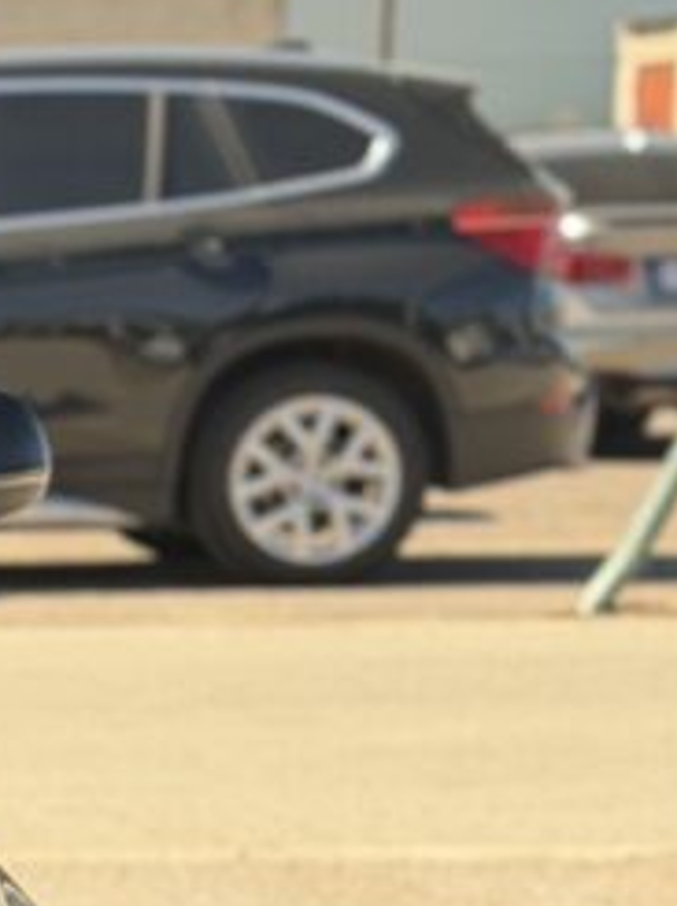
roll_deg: +1.1
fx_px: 5255
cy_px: 1006
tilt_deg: -8.8
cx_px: -1176
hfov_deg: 6.8
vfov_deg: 9.8
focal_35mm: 201
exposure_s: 1/810
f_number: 1.78
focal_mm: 6.76
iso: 100
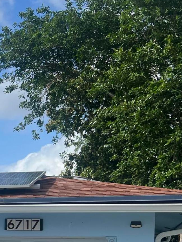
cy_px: 224
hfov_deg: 14.8
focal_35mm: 87
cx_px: -145
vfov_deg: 21.9
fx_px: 610
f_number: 1.5
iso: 50
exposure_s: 1/5076
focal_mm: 5.7
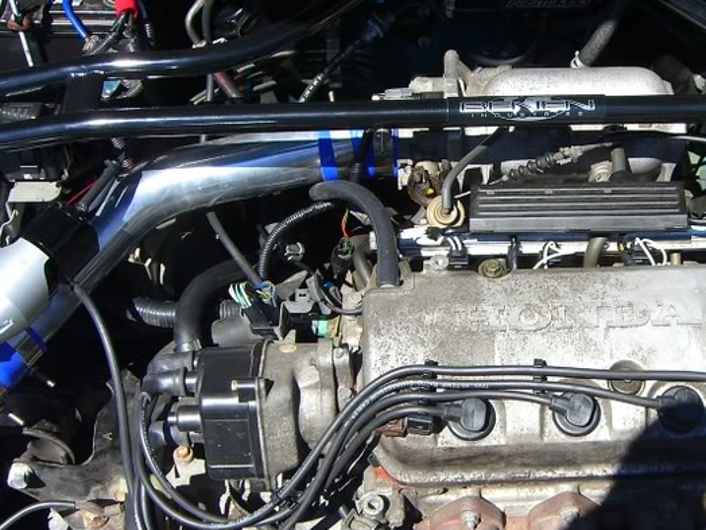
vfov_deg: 25.2
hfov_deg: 32.8
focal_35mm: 58
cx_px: 496
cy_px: 303
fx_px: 1183
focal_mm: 7.9
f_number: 8
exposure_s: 1/80
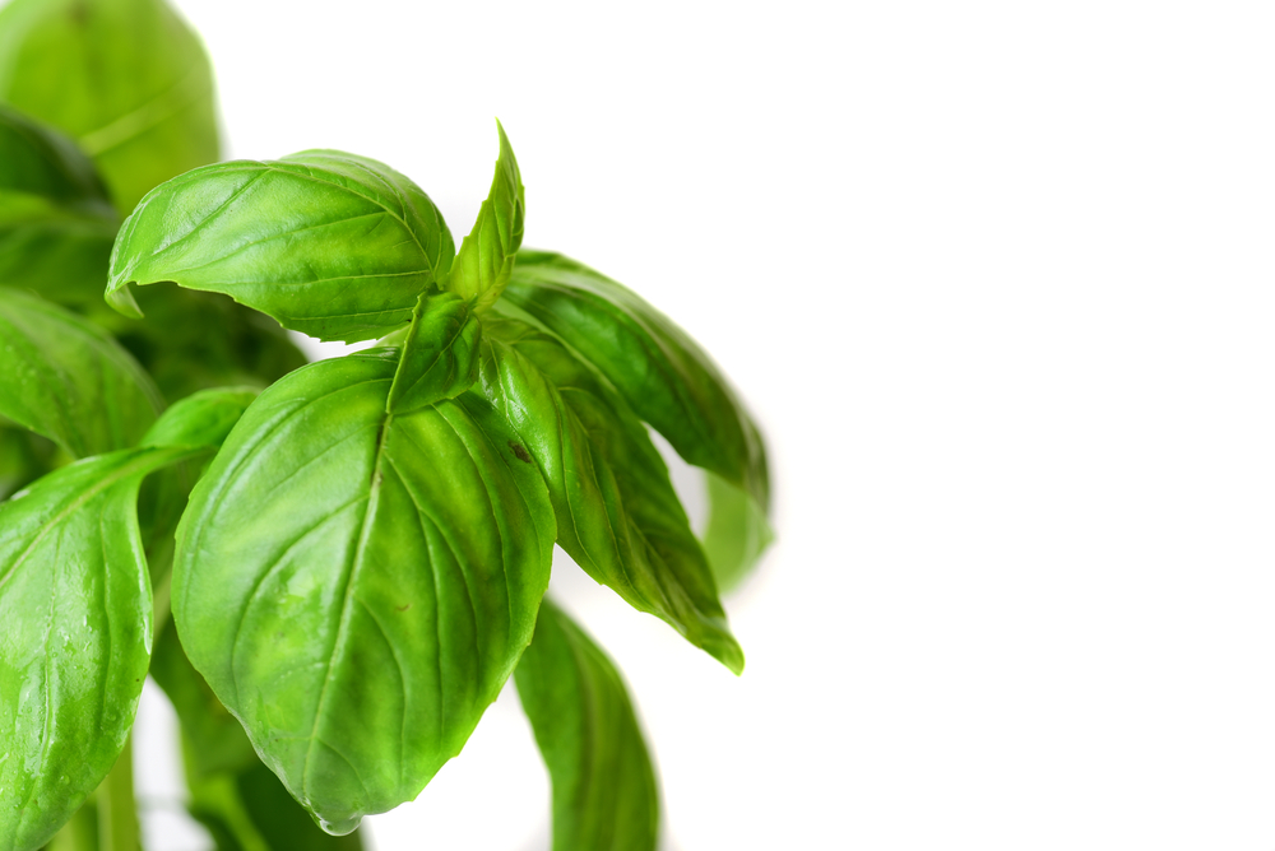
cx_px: 638
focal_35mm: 90
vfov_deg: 15.2
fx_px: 3189
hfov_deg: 22.6
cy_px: 426
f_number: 9
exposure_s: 1/125
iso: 100
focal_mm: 90
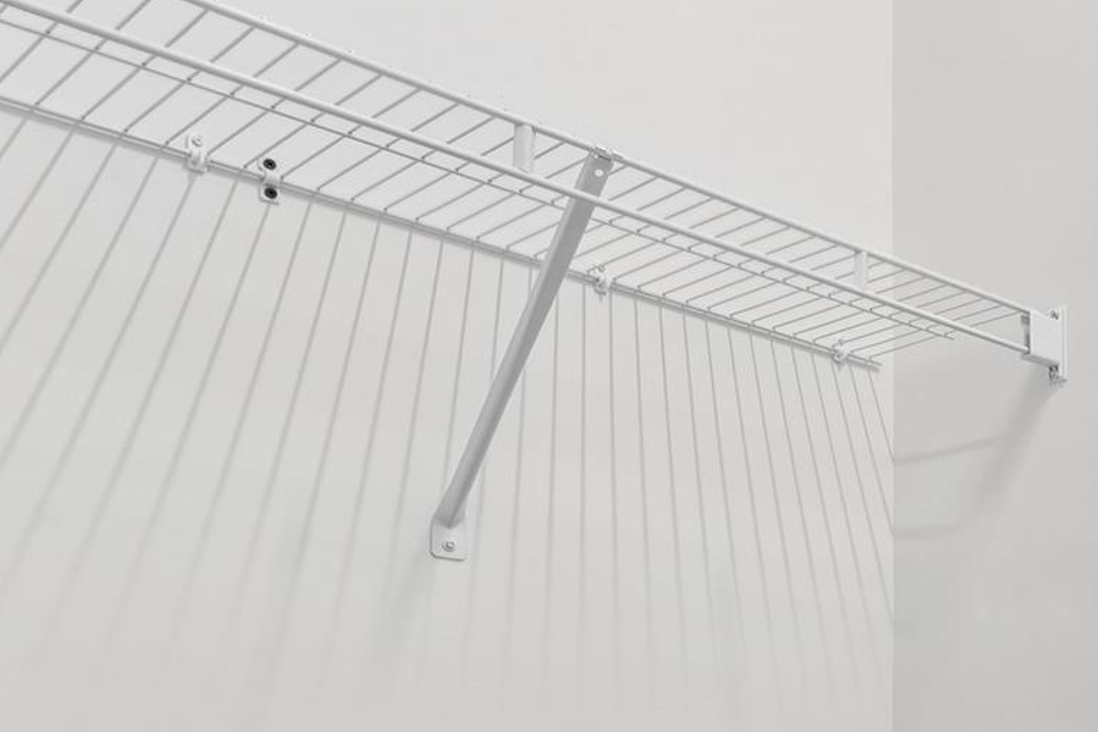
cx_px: 1438
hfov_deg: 32.9
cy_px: 796
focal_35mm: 44
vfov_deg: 28.2
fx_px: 1328
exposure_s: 1/5
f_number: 9
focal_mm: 16.2
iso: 100
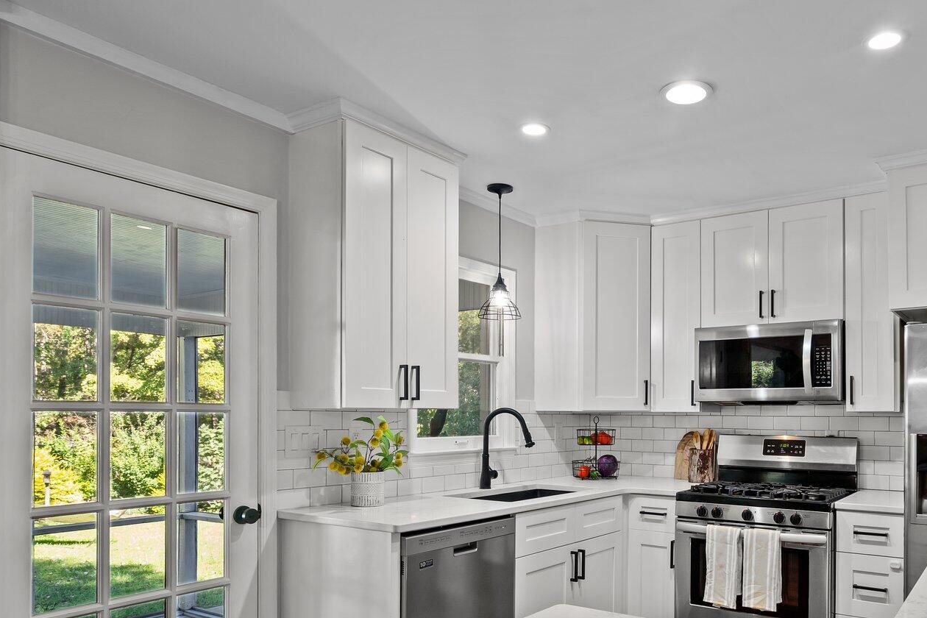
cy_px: 437
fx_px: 669
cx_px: 608
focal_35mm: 26
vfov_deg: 48.3
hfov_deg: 67.7
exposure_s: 1/2
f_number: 8
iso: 400
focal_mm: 16
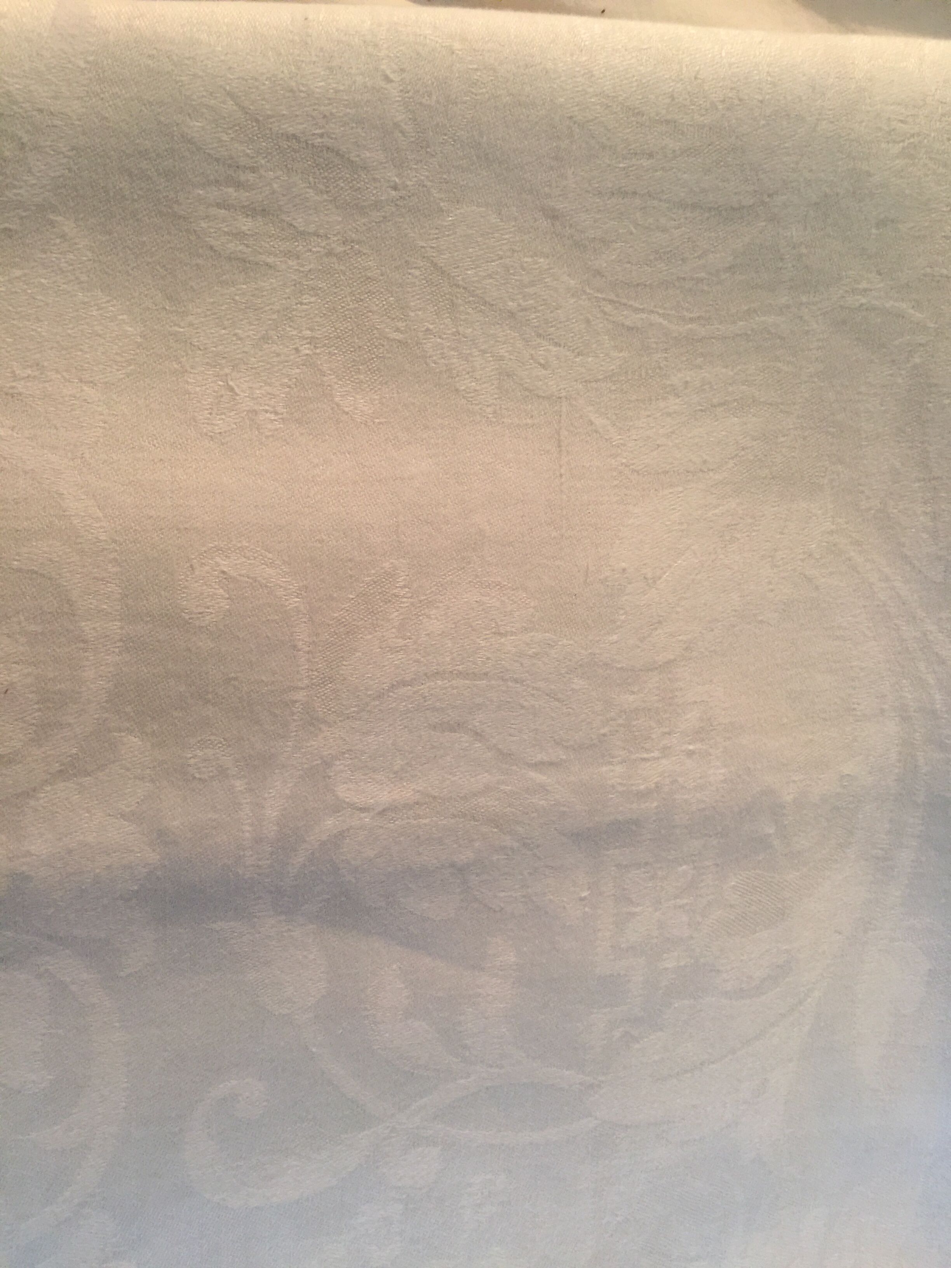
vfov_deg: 61.7
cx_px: 476
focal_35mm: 29
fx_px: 1062
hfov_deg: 48.2
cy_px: 634
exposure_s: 1/17
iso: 80
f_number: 2.2
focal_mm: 4.15
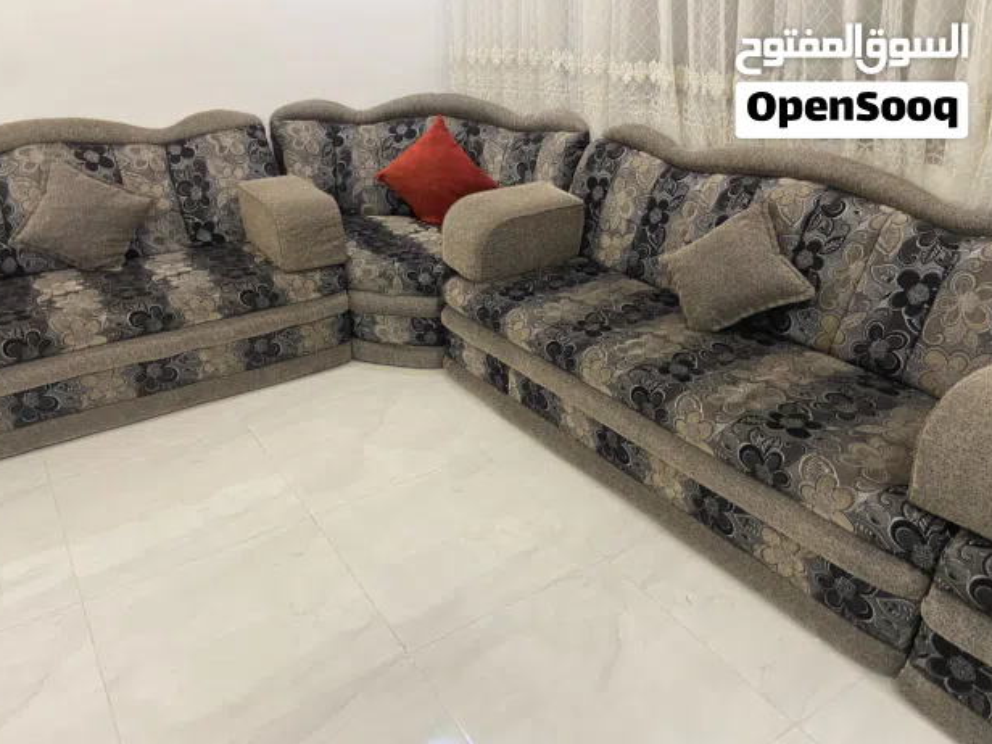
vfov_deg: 51.4
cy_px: 370
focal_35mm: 27
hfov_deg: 65.3
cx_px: 493
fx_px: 774
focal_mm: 4.25
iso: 100
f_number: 1.8
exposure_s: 1/50
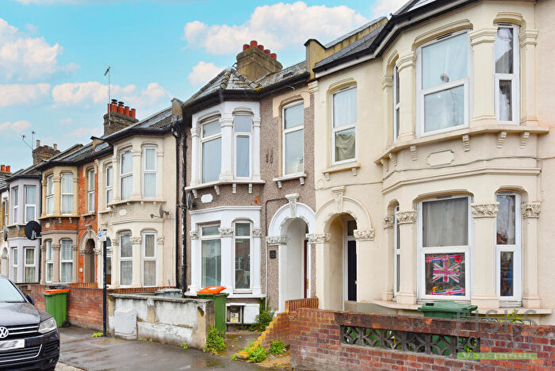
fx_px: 370
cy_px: 186
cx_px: 278
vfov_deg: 53.2
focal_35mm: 24
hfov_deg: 73.7
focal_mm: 24
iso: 200
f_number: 10
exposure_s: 1/160
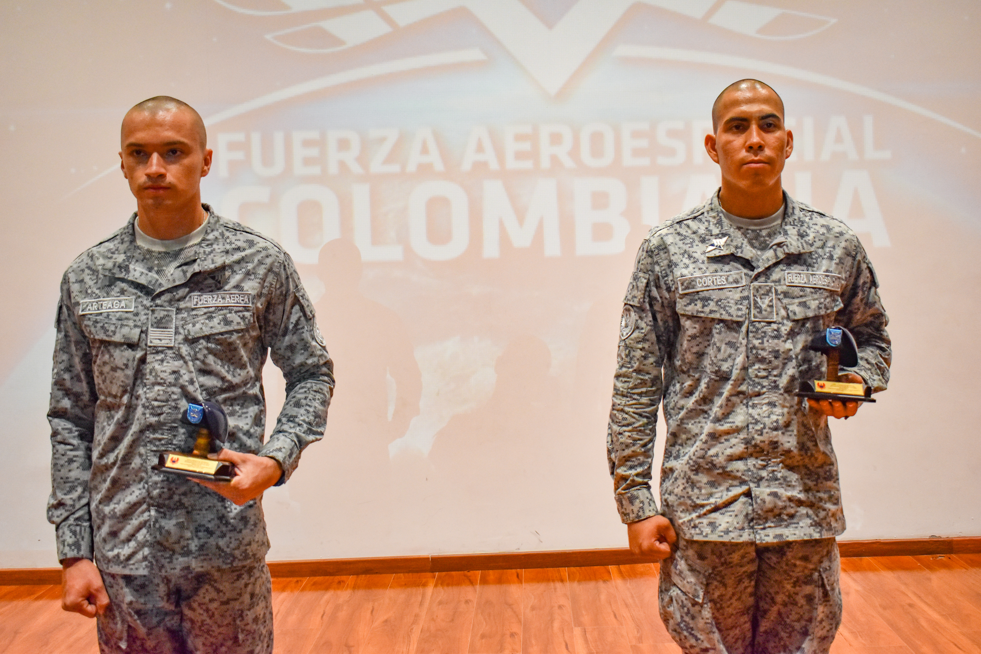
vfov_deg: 31.9
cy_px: 327
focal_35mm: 42
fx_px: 1144
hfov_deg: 46.4
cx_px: 490
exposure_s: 1/125
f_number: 4.2
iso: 1100
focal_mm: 28
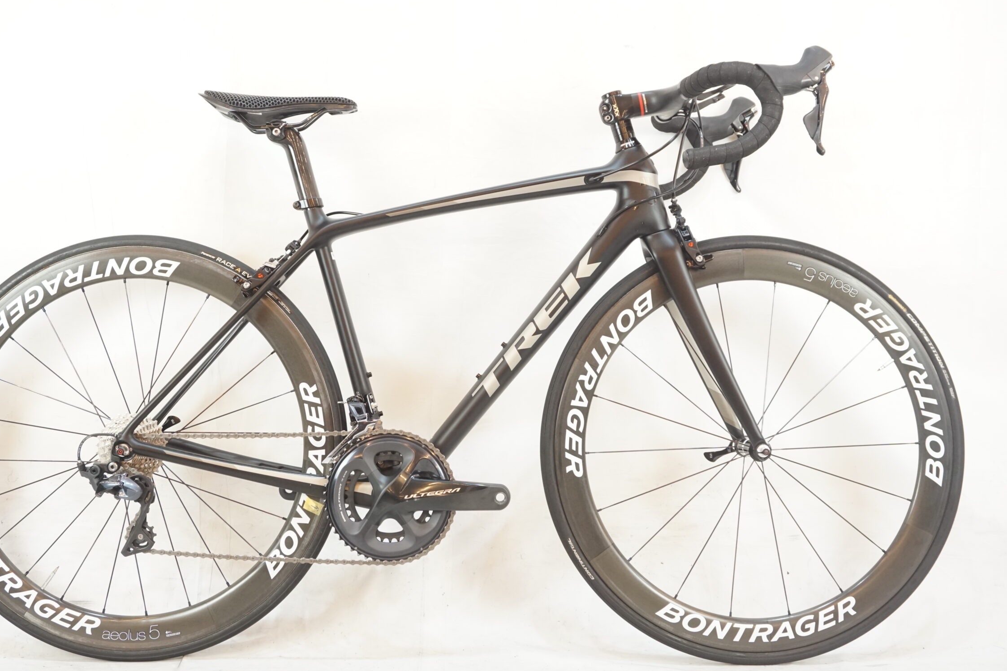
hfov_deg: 47.3
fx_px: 1147
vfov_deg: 32.6
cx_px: 445
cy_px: 300
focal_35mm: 41
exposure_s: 1/25
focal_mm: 24
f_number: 5.6
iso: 1000
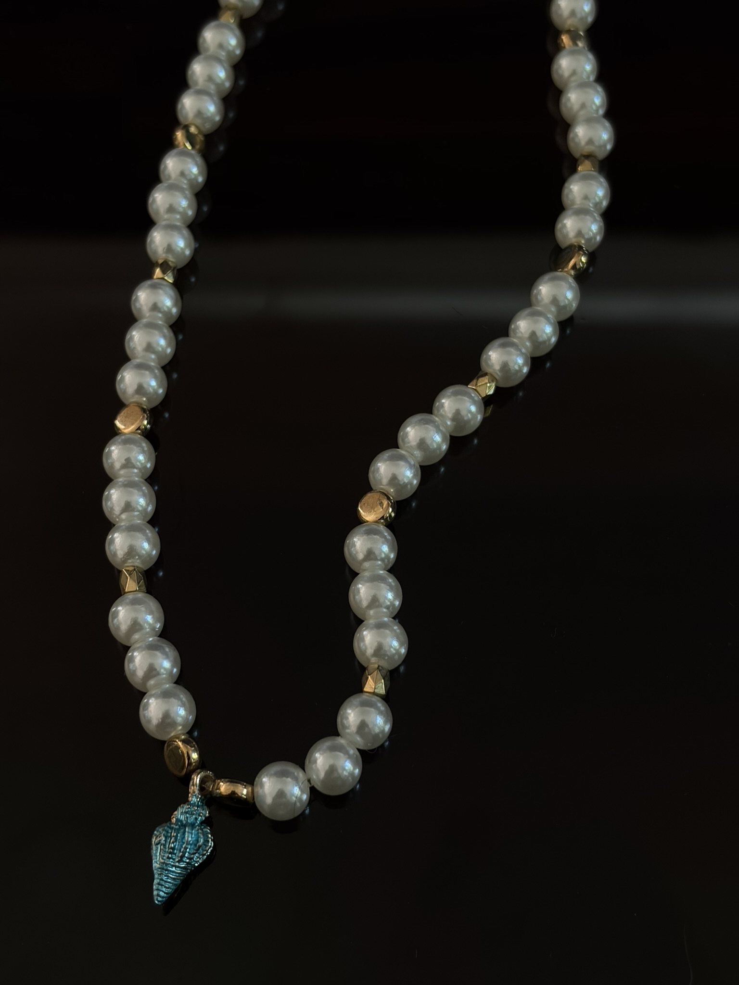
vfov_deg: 36.8
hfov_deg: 28.0
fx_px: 1480
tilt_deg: -64.3
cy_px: 492
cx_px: 370
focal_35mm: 52
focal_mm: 5.96
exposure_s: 1/56
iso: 160
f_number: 1.6
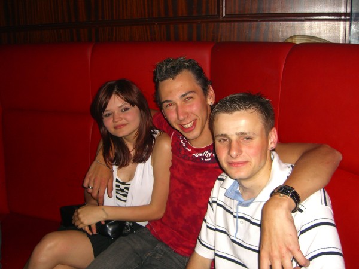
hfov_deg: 49.0
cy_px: 134
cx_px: 180
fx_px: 394
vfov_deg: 37.7
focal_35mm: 38
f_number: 2.8
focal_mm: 7.9
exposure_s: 1/60
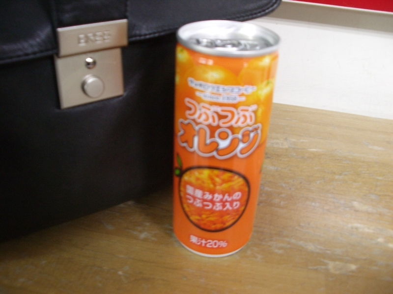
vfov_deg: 40.7
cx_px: 196
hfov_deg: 52.6
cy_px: 147
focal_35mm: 35
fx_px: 397
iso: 200
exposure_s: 1/15
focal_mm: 5.8
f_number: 2.6
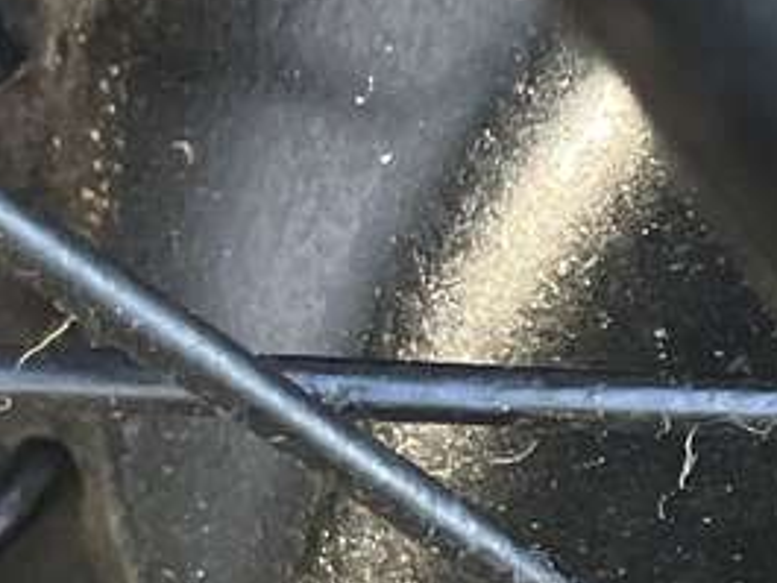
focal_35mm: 196
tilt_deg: -42.5
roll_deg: -1.4
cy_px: -6
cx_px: 1991
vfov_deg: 7.6
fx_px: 4401
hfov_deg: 8.9
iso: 125
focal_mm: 4.2
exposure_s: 1/117
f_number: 1.6
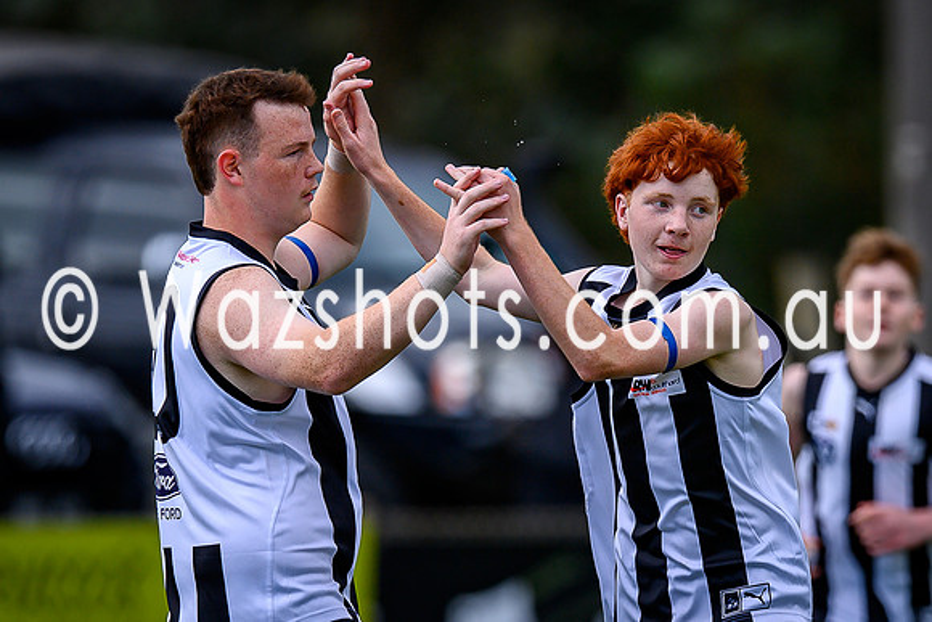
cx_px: 595
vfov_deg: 1.2
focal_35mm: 1109
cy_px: 483
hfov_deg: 1.9
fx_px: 28706
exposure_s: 1/1600
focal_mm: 500
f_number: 4
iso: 220
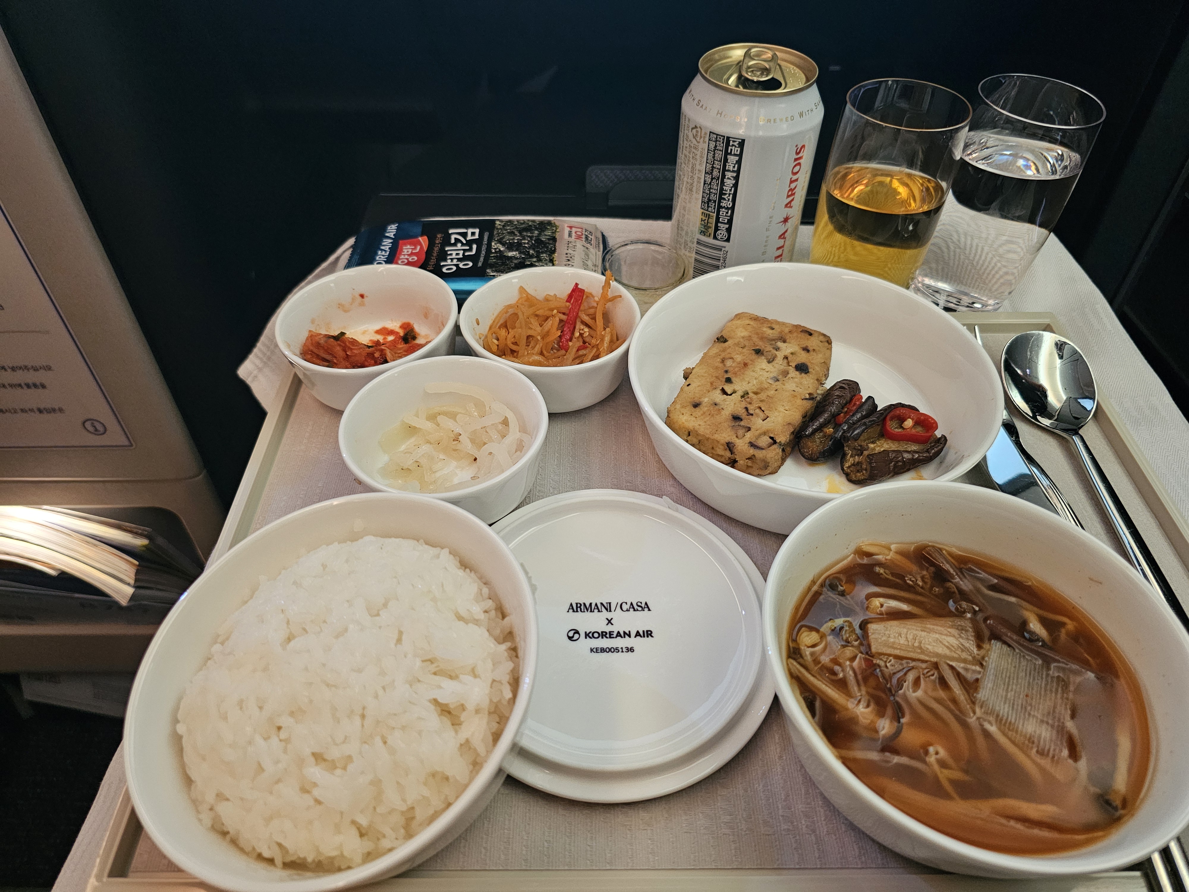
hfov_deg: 73.9
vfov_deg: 58.9
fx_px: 790
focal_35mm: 23
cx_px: 594
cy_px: 446
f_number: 1.7
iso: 640
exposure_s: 1/33.3
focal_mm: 6.3
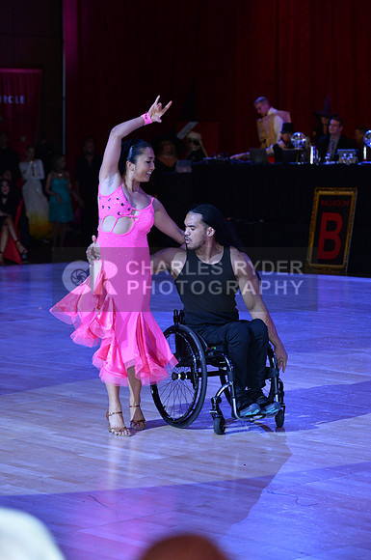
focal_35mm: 110
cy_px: 280
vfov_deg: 18.6
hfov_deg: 12.4
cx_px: 186
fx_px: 1705
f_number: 5
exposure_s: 1/250
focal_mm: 110
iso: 2000
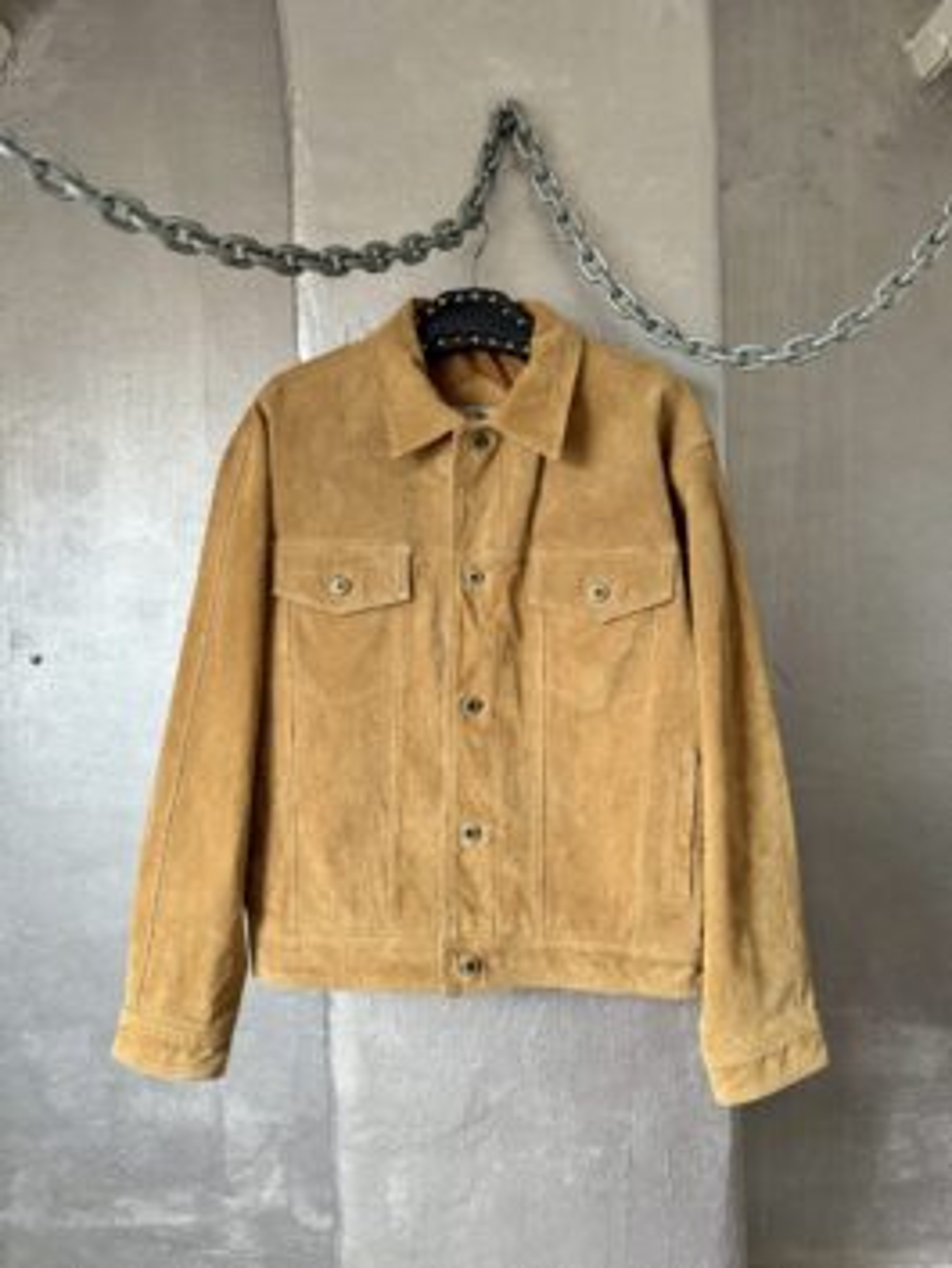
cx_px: 476
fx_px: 880
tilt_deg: -2.7
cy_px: 634
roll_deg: -0.6
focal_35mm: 24
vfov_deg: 71.6
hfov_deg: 56.8
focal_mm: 6.76
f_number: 1.78
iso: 200
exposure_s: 1/61
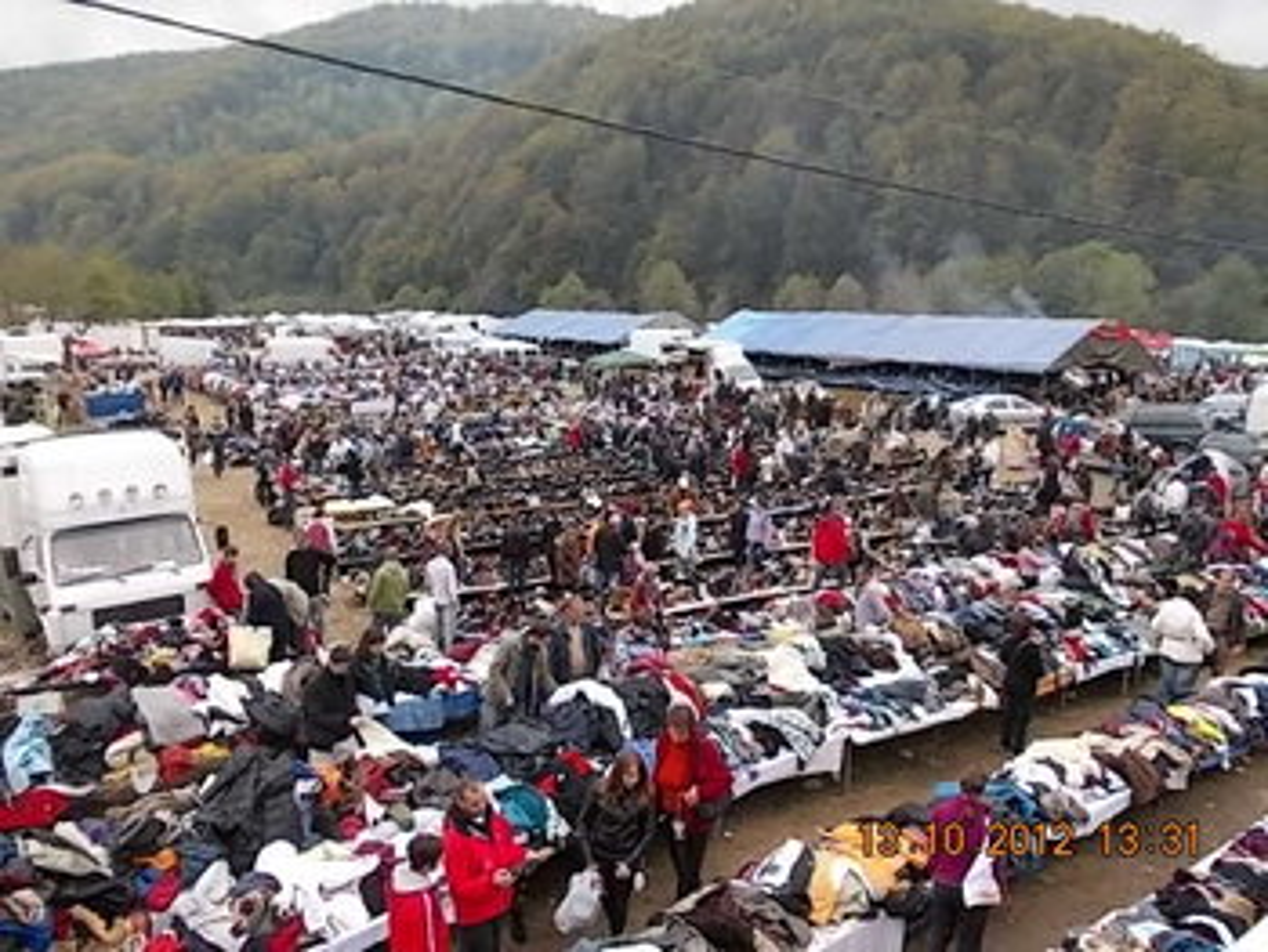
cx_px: 634
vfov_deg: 49.8
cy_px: 476
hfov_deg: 63.4
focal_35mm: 28
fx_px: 1026
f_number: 2.7
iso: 80
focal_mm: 4
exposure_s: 1/250
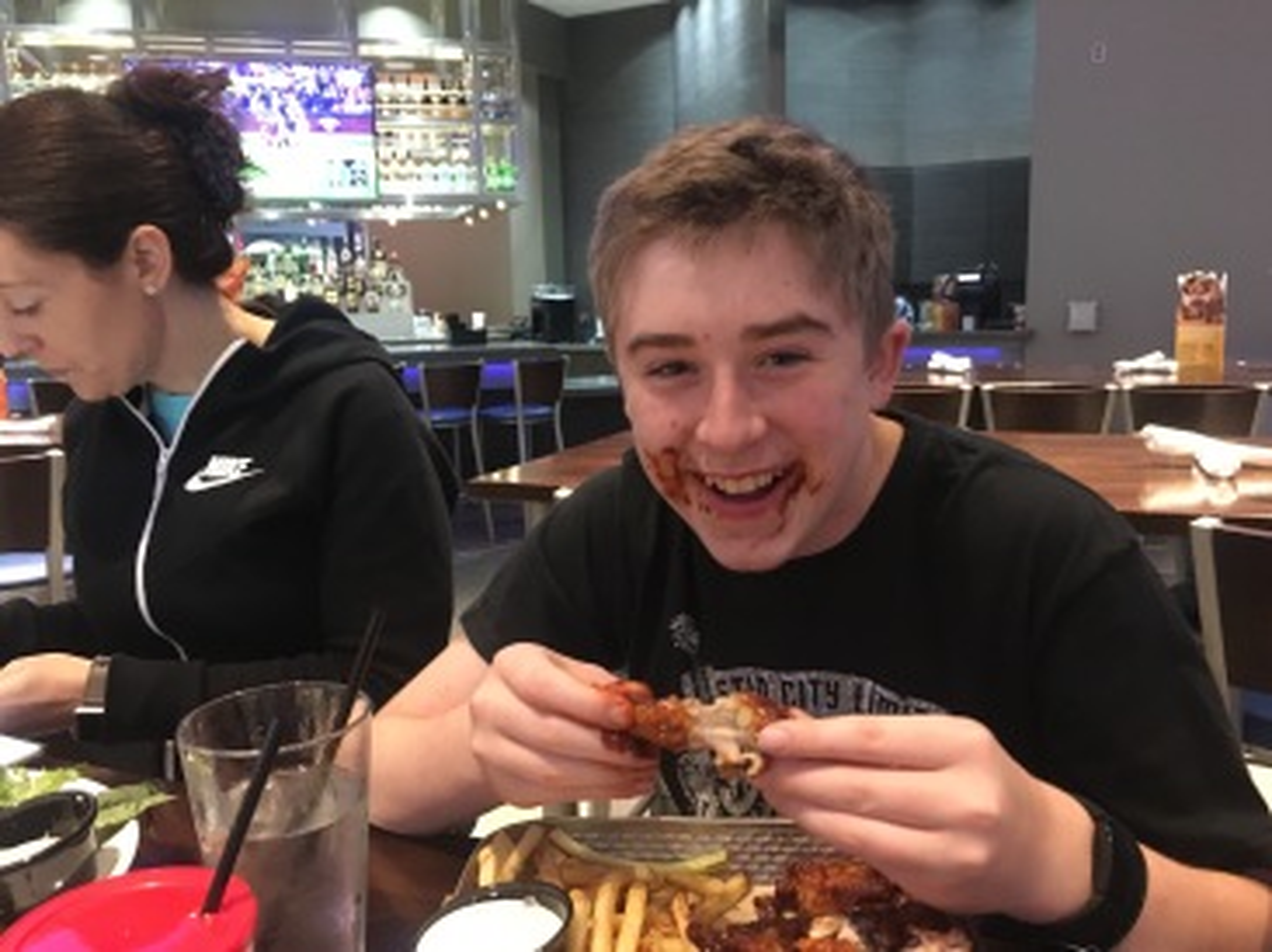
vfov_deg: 48.2
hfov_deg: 61.7
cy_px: 476
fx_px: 1065
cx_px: 636
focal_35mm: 29
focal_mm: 4.15
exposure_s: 1/15
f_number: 2.2
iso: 500
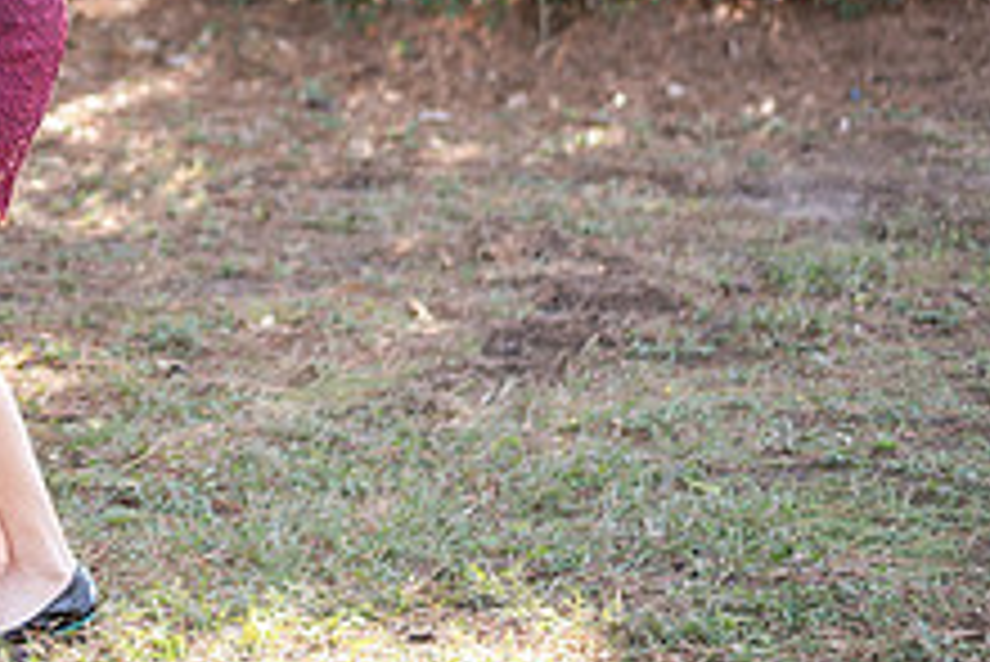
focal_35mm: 132
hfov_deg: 15.0
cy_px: -97
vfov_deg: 10.3
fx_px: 3632
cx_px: -220
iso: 250
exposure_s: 1/400
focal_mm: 50
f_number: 2.2
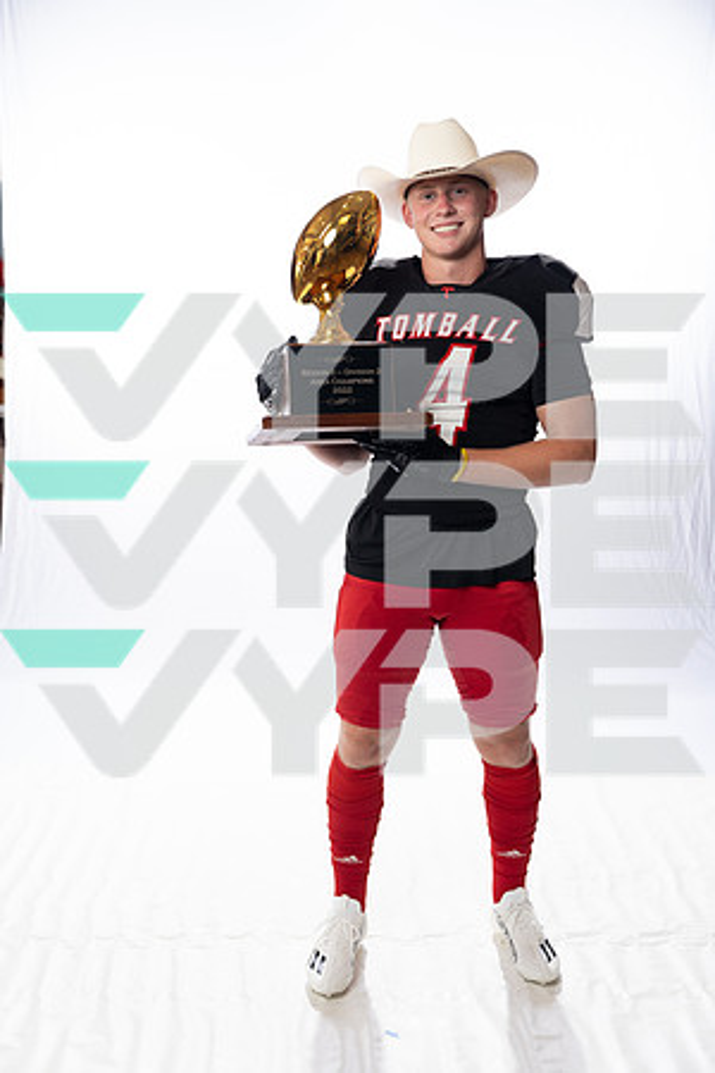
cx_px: 358
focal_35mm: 42
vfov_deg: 46.4
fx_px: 1251
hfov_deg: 31.9
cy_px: 536
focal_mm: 42
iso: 400
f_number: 4
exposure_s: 1/250
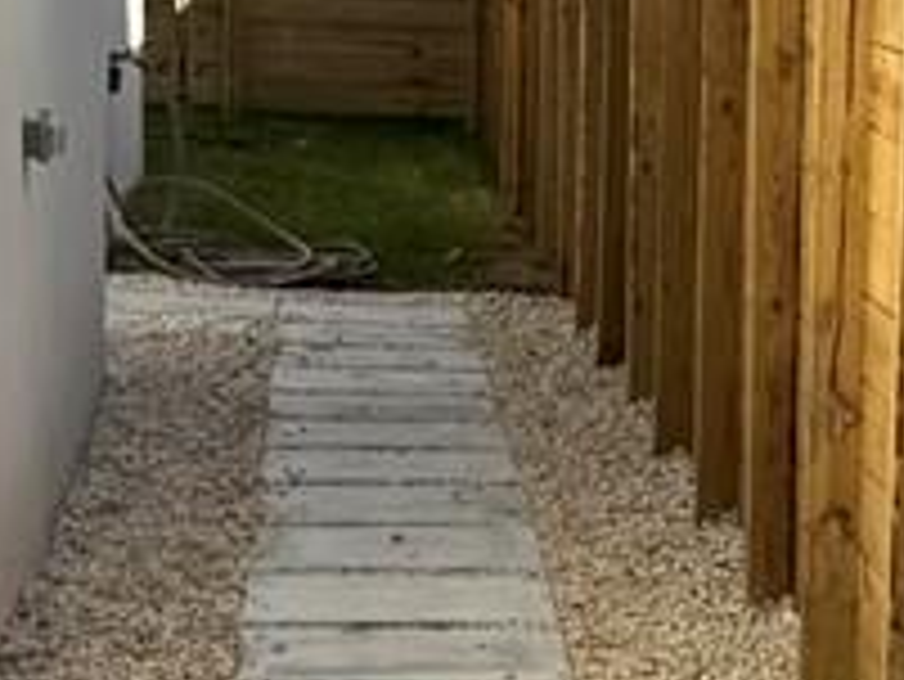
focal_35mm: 191
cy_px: 608
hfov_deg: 10.2
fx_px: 4991
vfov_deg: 7.8
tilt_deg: -10.3
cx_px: 1097
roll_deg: -2.7
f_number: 1.78
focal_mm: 6.76
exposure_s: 1/2710
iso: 80
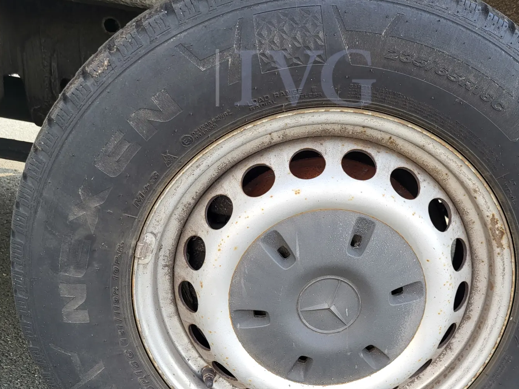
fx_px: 555
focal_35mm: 37
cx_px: 321
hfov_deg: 49.7
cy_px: 271
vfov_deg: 38.1
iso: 40
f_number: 1.8
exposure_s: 1/154
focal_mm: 5.4
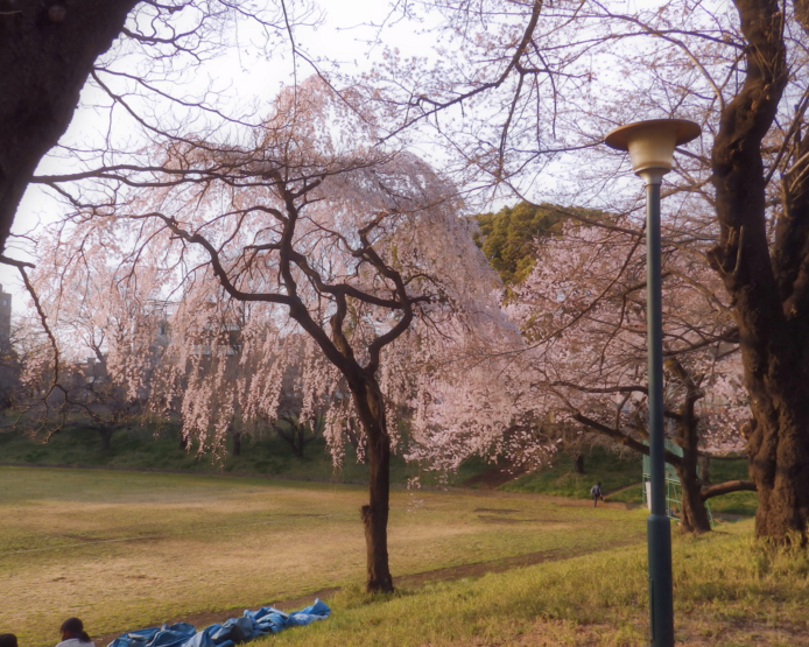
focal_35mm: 36
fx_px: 862
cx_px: 354
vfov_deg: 41.1
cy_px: 337
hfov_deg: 50.2
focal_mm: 5.7
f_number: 4
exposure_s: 1/160
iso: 80
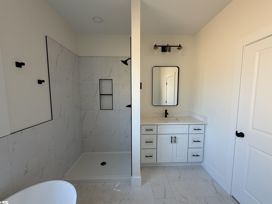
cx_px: 136
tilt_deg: -5.1
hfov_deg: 102.1
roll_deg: +0.5
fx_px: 110
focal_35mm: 14
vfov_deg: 85.7
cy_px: 102
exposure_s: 1/121
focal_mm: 2.22
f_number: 2.2
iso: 125
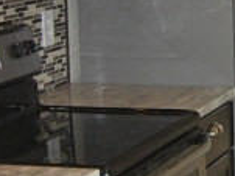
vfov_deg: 9.7
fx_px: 1038
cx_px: 380
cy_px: 58
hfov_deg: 12.2
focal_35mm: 153
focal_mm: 7.5
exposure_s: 1/181
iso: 200
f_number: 2.7
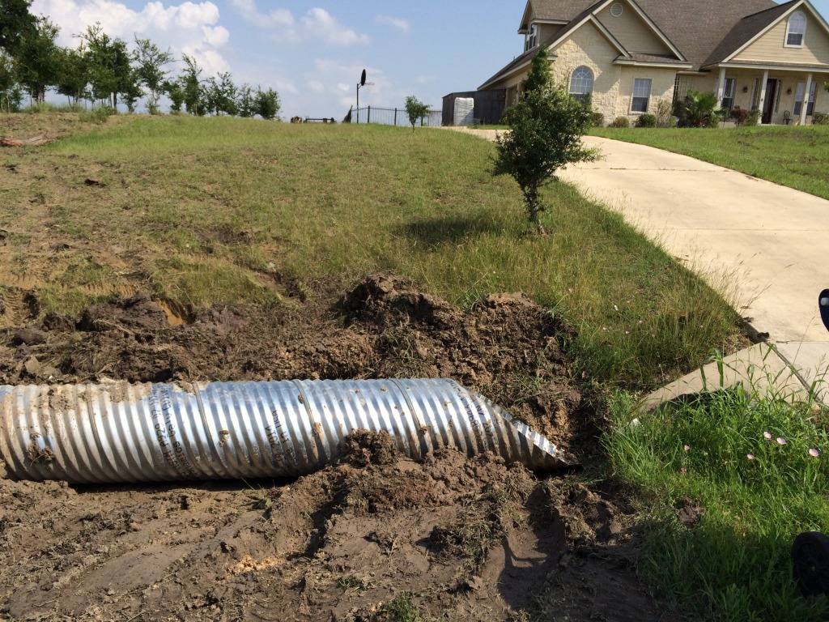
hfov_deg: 61.7
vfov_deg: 48.2
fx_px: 695
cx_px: 414
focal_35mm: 29
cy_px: 311
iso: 32
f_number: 2.2
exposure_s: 1/2740
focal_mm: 4.15
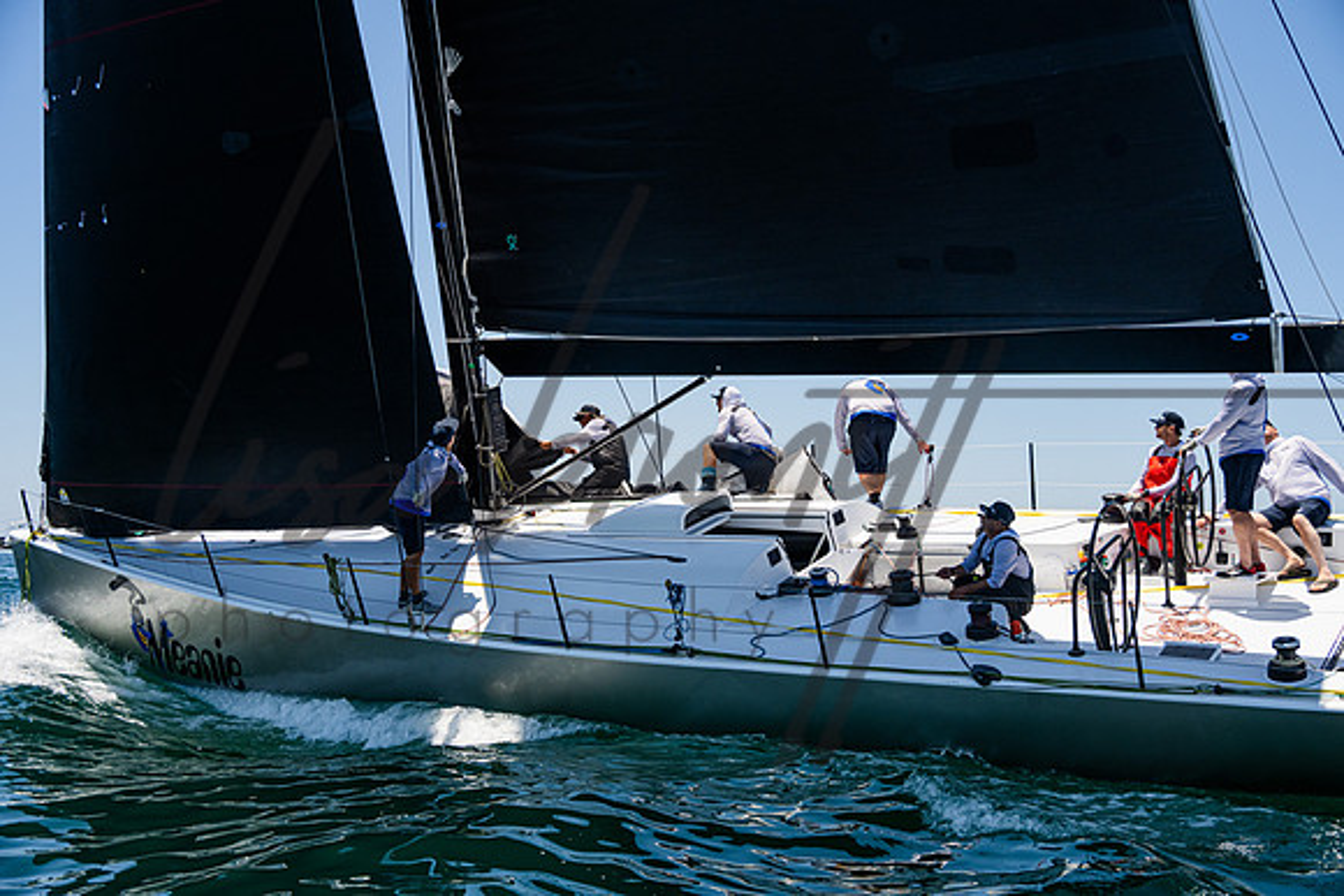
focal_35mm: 44
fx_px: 1643
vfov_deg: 30.5
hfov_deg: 44.5
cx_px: 672
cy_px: 448
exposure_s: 1/2500
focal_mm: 44
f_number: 8
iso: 500
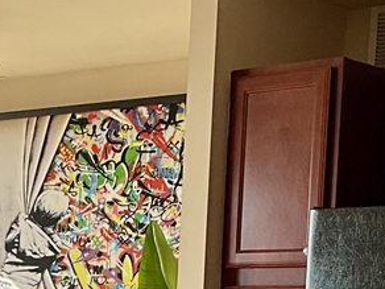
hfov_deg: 13.6
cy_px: 475
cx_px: 3
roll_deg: -2.4
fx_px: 1590
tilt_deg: -4.0
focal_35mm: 143
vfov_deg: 10.0
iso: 25
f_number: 1.8
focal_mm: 3
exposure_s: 1/804
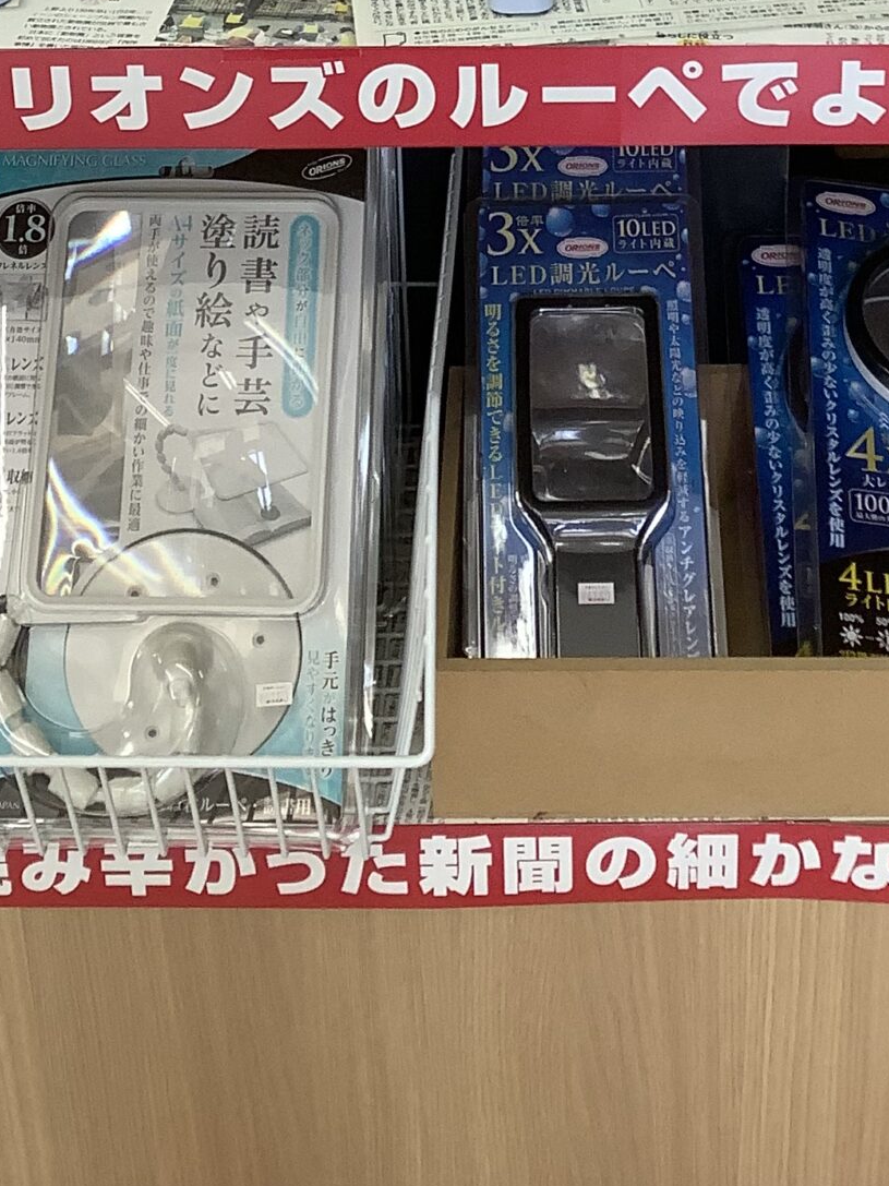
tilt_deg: -24.4
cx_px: 533
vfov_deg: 24.4
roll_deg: +0.8
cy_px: -204
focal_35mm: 73
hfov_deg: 20.1
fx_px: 2500
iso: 40
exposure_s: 1/120
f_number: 2.4
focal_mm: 3.3
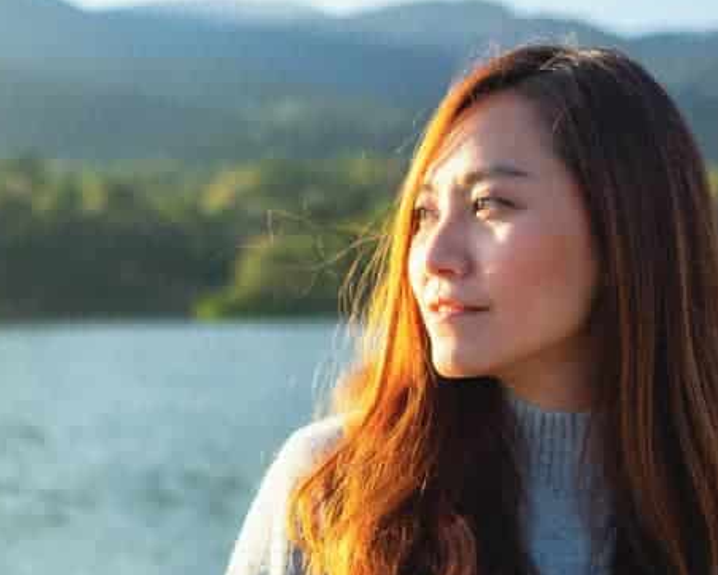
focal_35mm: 69
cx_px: 253
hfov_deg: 27.4
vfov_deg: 22.2
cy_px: 331
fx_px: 1467
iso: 200
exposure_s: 1/4400
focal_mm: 23
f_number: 1.4
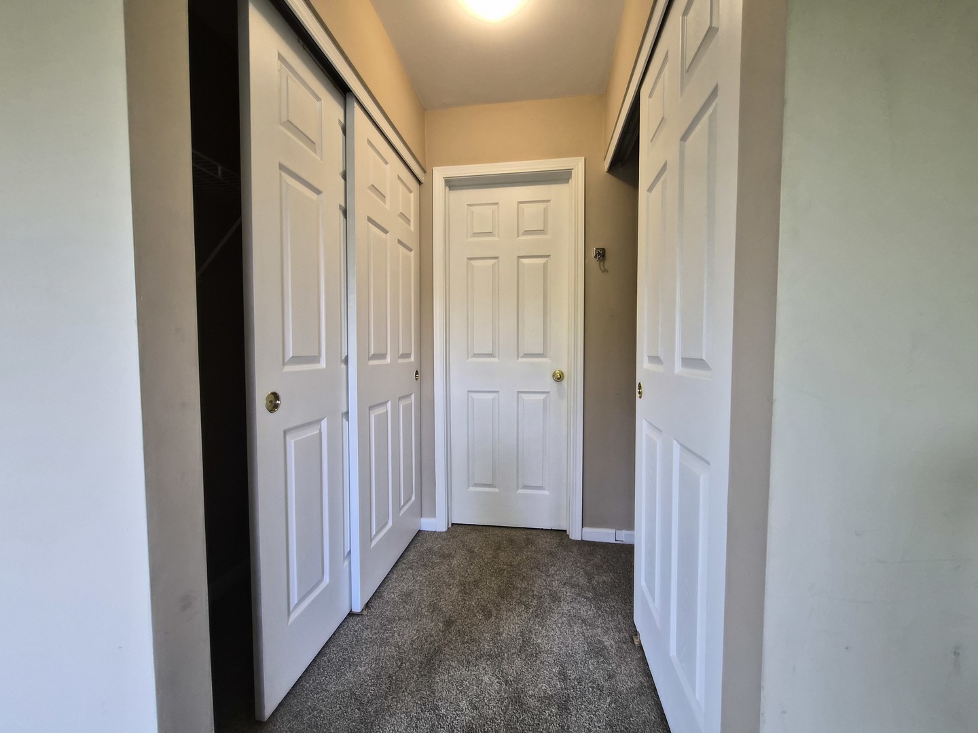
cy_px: 366
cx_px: 489
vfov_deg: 89.9
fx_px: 367
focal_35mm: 13
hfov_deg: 106.2
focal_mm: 1.7
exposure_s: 1/60
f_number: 2.2
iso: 250
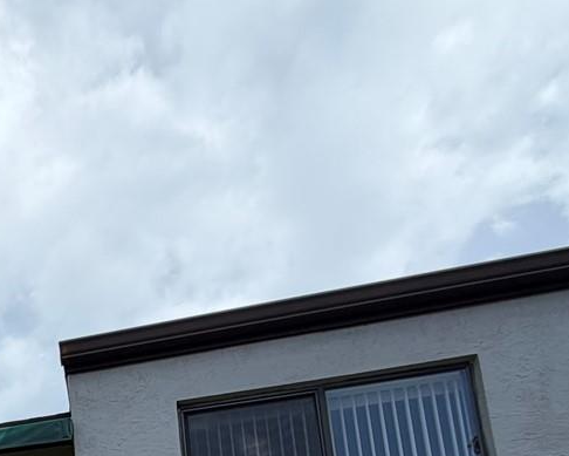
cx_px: -107
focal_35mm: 45
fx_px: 758
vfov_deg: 25.9
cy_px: 663
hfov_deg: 33.7
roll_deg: +1.2
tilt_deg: +18.4
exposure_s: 1/928
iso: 20
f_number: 2.2
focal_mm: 2.22
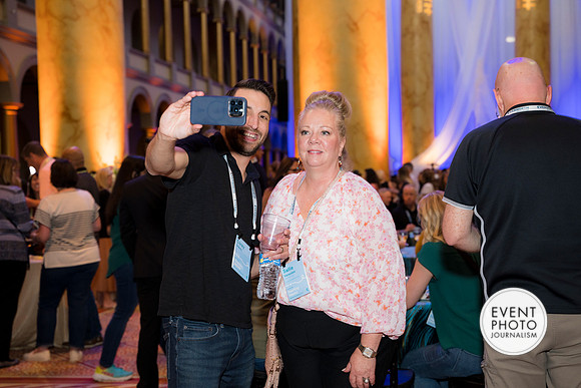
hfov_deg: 35.4
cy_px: 194
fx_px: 910
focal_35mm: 56
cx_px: 290
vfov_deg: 24.0
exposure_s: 1/100
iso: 800
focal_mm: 56
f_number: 4
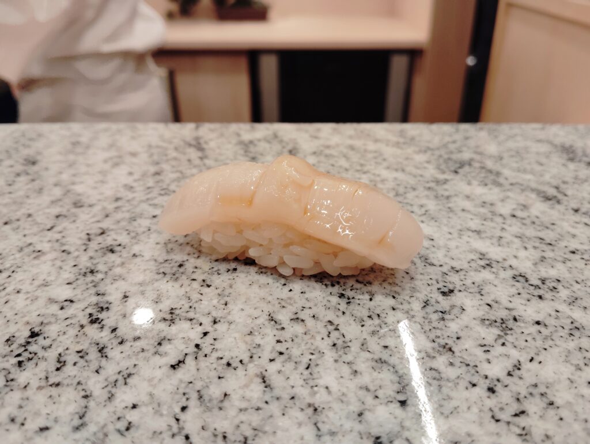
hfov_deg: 63.4
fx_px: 478
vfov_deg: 49.9
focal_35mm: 28
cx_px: 295
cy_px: 222
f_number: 1.8
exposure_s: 1/100
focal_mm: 4.22
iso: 483
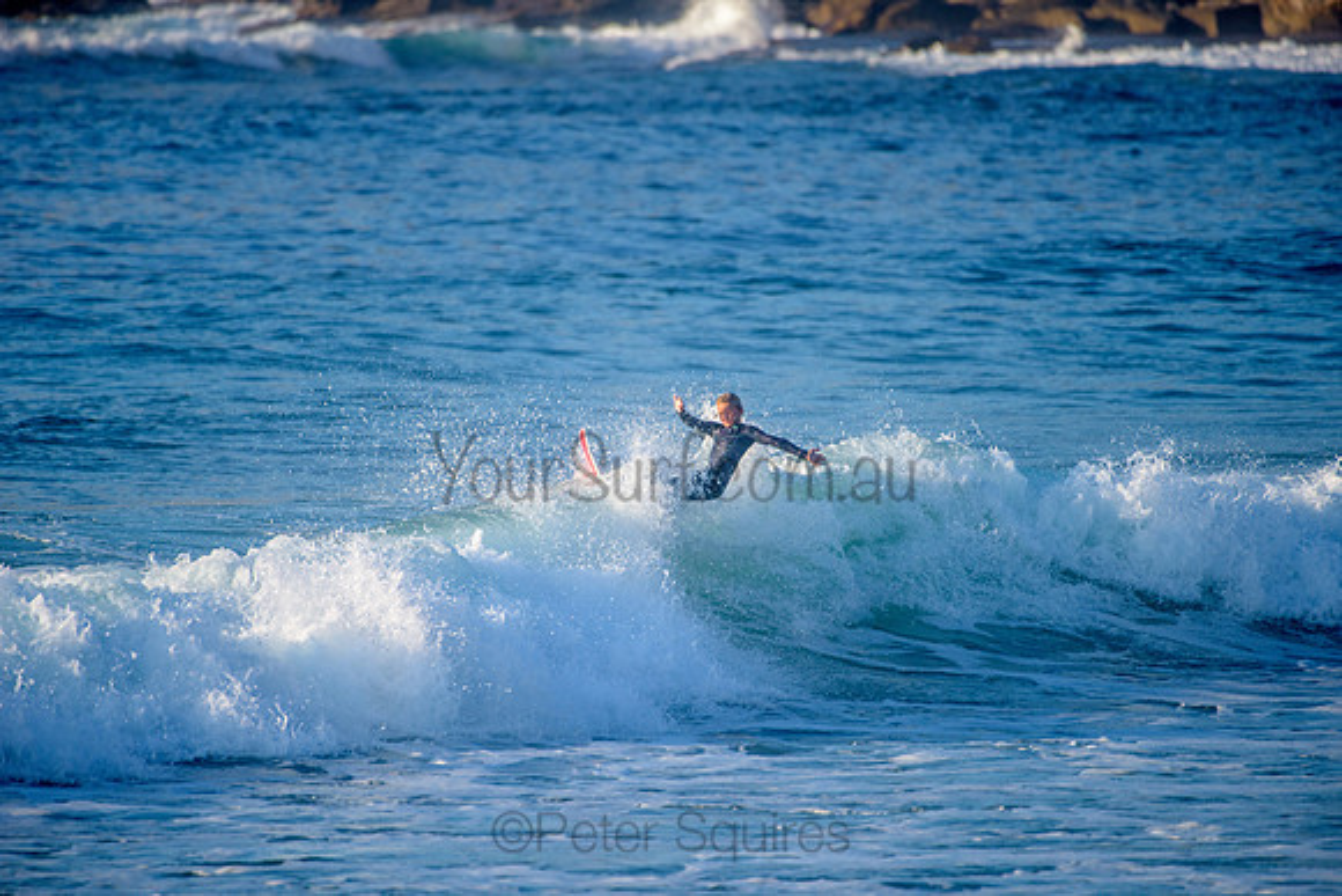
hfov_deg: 4.1
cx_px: 671
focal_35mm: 500
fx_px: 18642
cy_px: 448
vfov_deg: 2.8
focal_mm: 500
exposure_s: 1/2000
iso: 400
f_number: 5.6
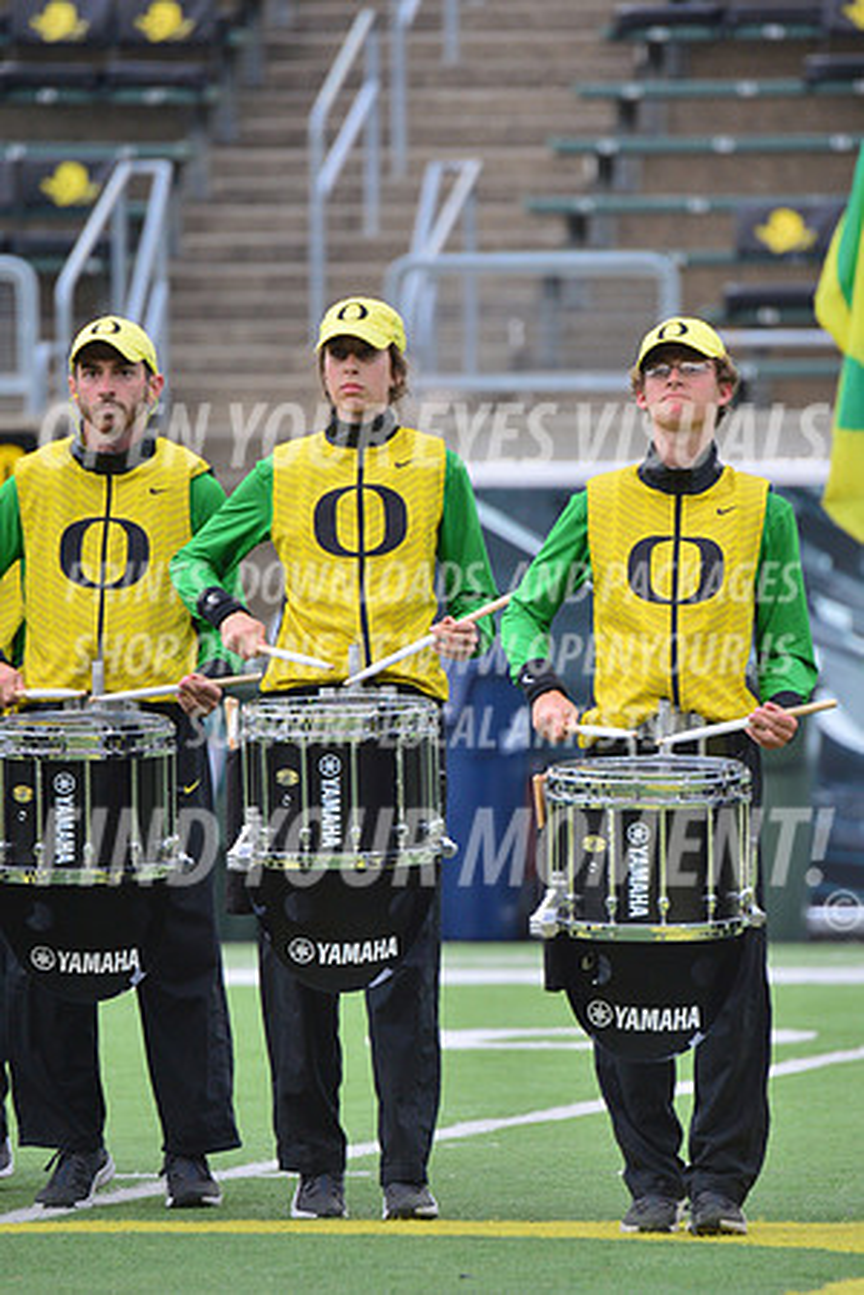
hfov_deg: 3.4
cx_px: 432
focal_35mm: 400
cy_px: 648
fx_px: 14399
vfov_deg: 5.2
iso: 640
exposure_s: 1/500
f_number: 5.6
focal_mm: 400
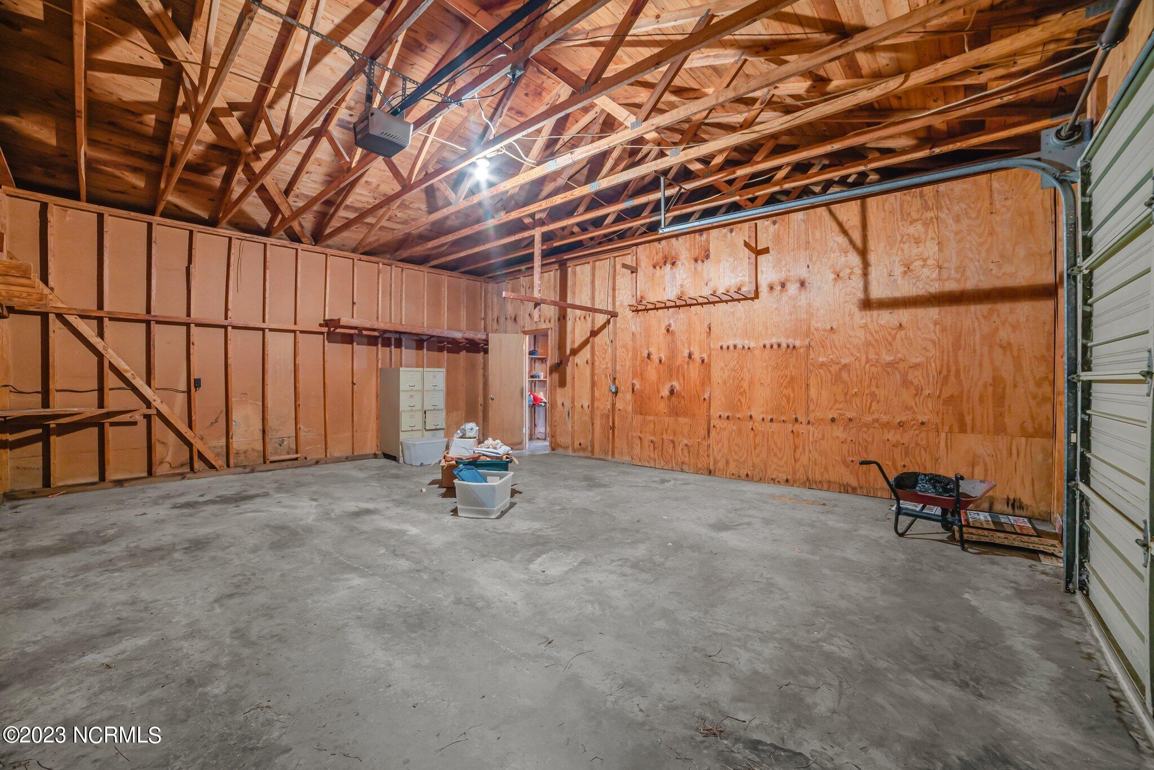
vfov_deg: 81.3
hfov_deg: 104.2
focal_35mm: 14
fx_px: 449
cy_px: 385
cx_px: 577
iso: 200
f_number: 8
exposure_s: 1/2.5
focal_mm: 14
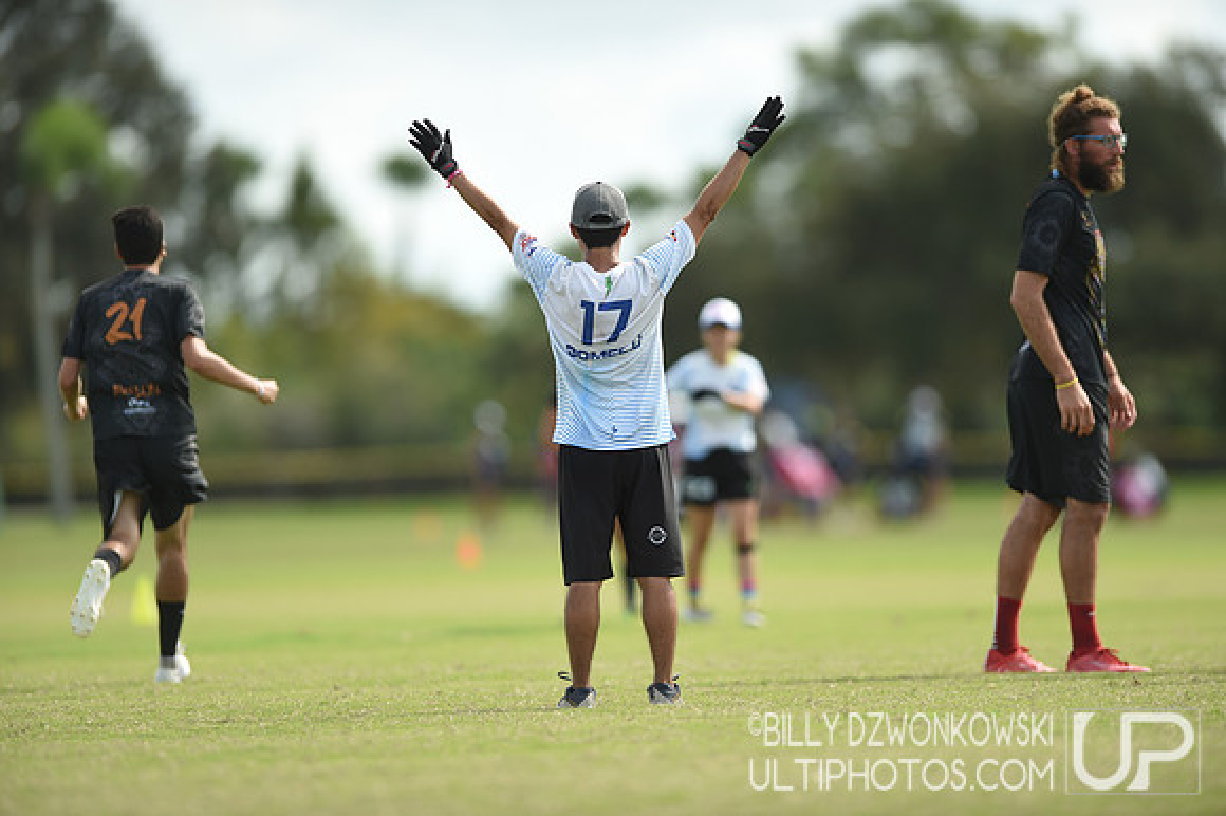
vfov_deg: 3.4
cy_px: 408
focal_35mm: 400
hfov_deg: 5.2
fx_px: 13614
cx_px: 613
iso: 160
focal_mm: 400
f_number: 2.8
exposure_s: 1/1600
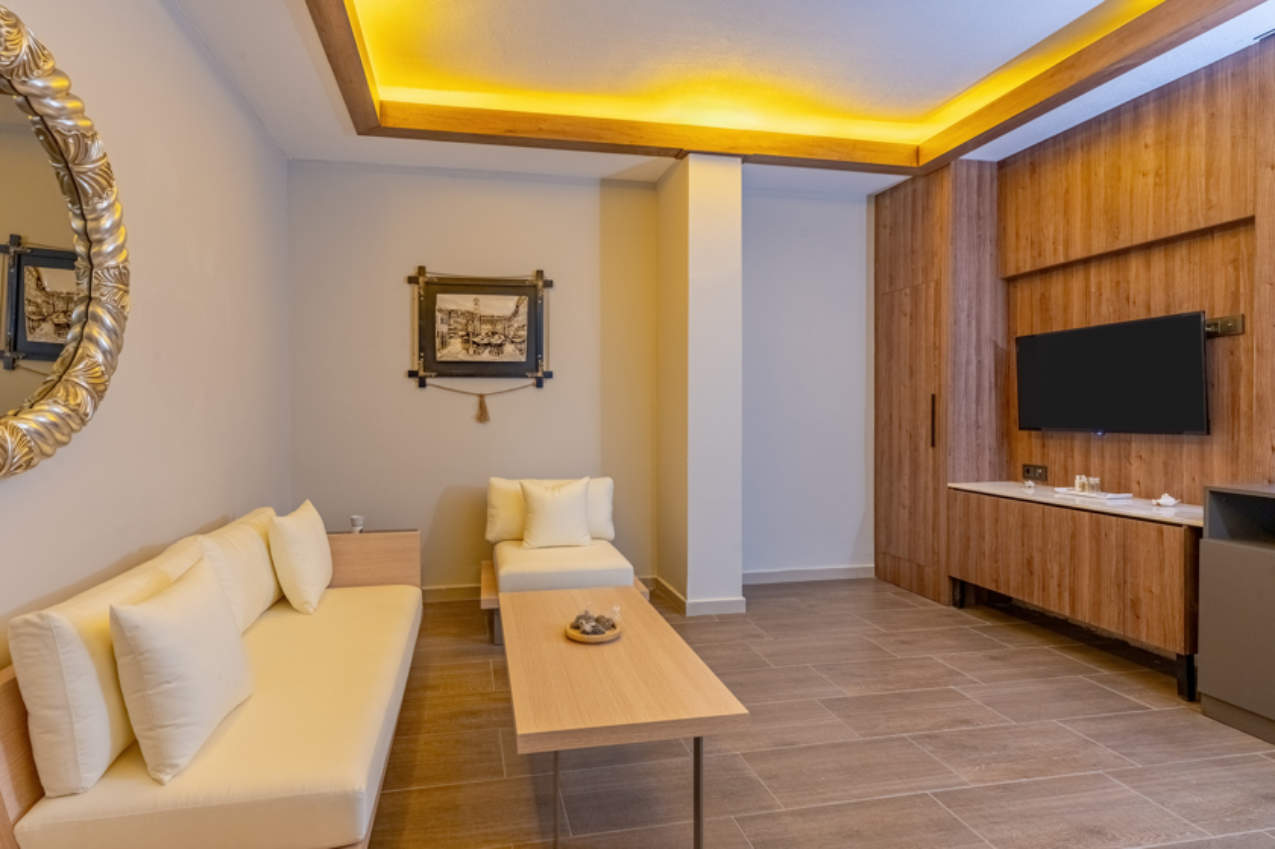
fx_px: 602
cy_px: 424
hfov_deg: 93.3
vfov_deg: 70.4
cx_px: 638
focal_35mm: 17
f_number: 11
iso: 320
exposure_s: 1/4
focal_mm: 17
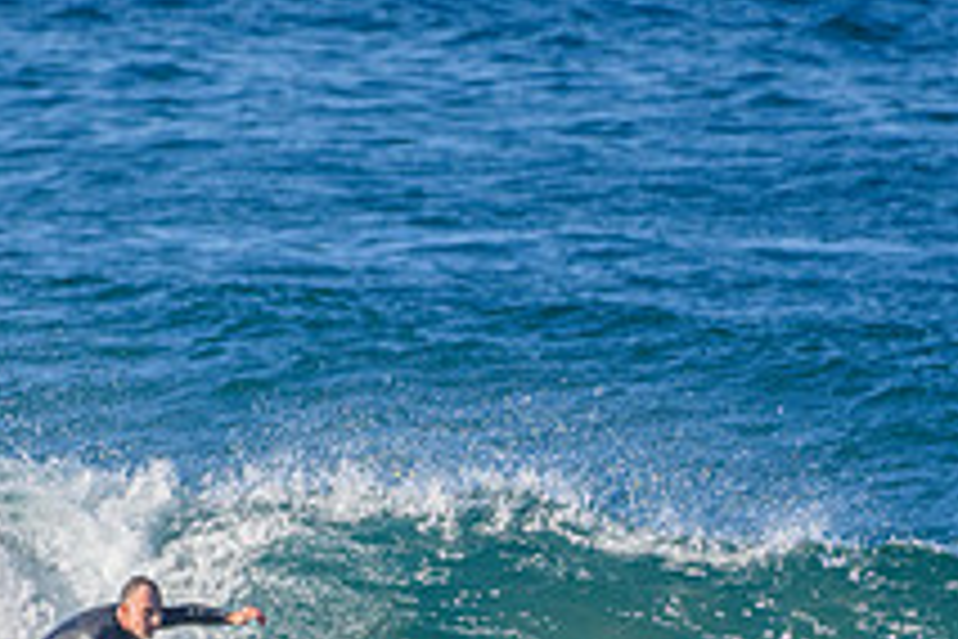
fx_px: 54442
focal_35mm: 2046
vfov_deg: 0.7
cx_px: 216
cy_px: 790
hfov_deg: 1.0
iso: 450
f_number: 5.6
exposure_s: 1/2000
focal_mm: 500
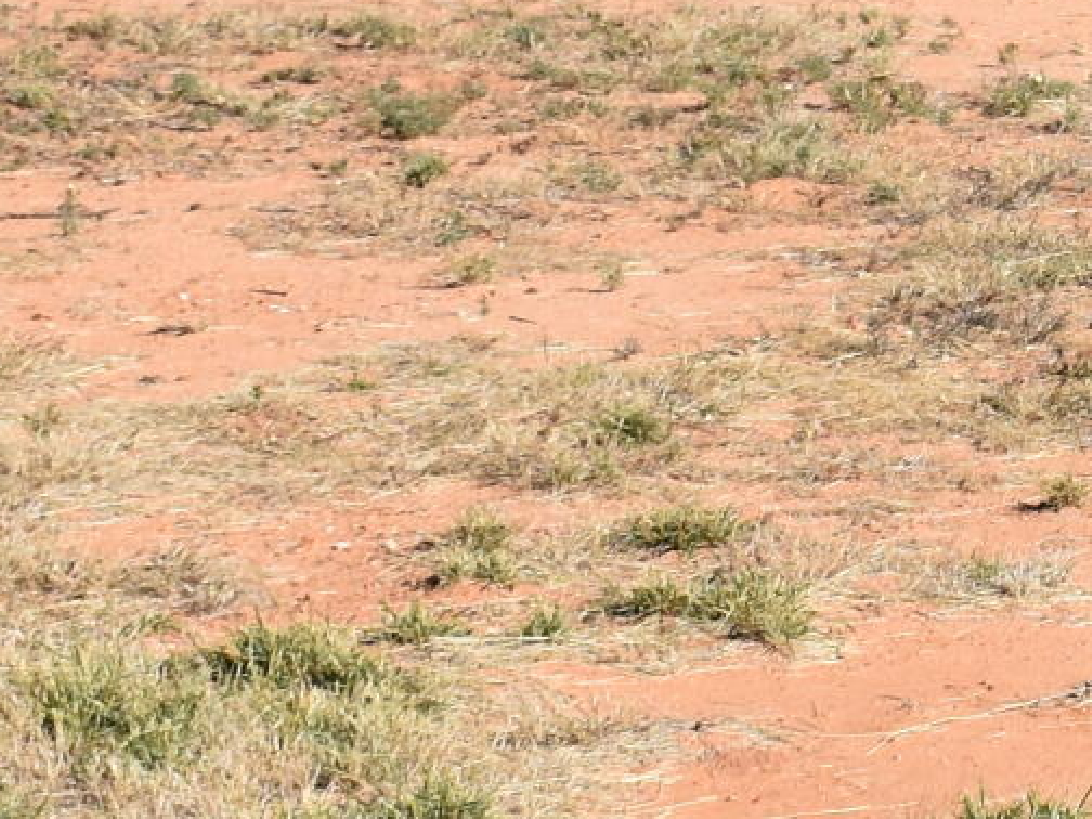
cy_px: -186
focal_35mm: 189
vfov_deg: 7.8
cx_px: 1933
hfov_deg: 9.9
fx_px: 5962
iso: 160
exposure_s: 1/500
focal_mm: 22
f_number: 8
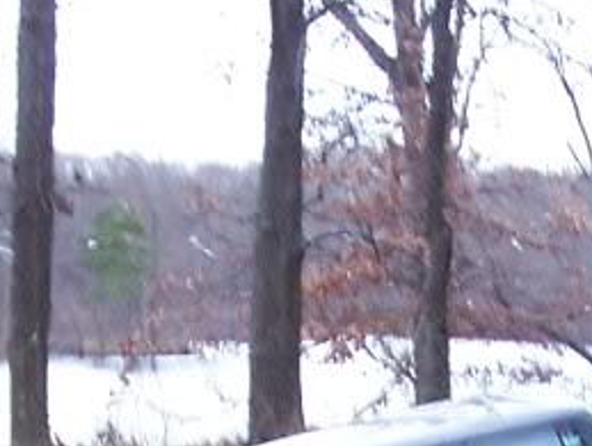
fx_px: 2569
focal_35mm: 150
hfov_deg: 13.1
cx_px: 402
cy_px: 780
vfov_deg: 9.5
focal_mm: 6.3
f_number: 2.8
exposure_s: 1/15
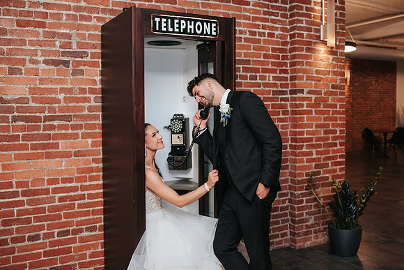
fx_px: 432
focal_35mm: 39
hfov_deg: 50.0
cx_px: 215
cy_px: 126
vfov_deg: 34.6
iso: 1000
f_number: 2.8
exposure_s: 1/125
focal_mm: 35
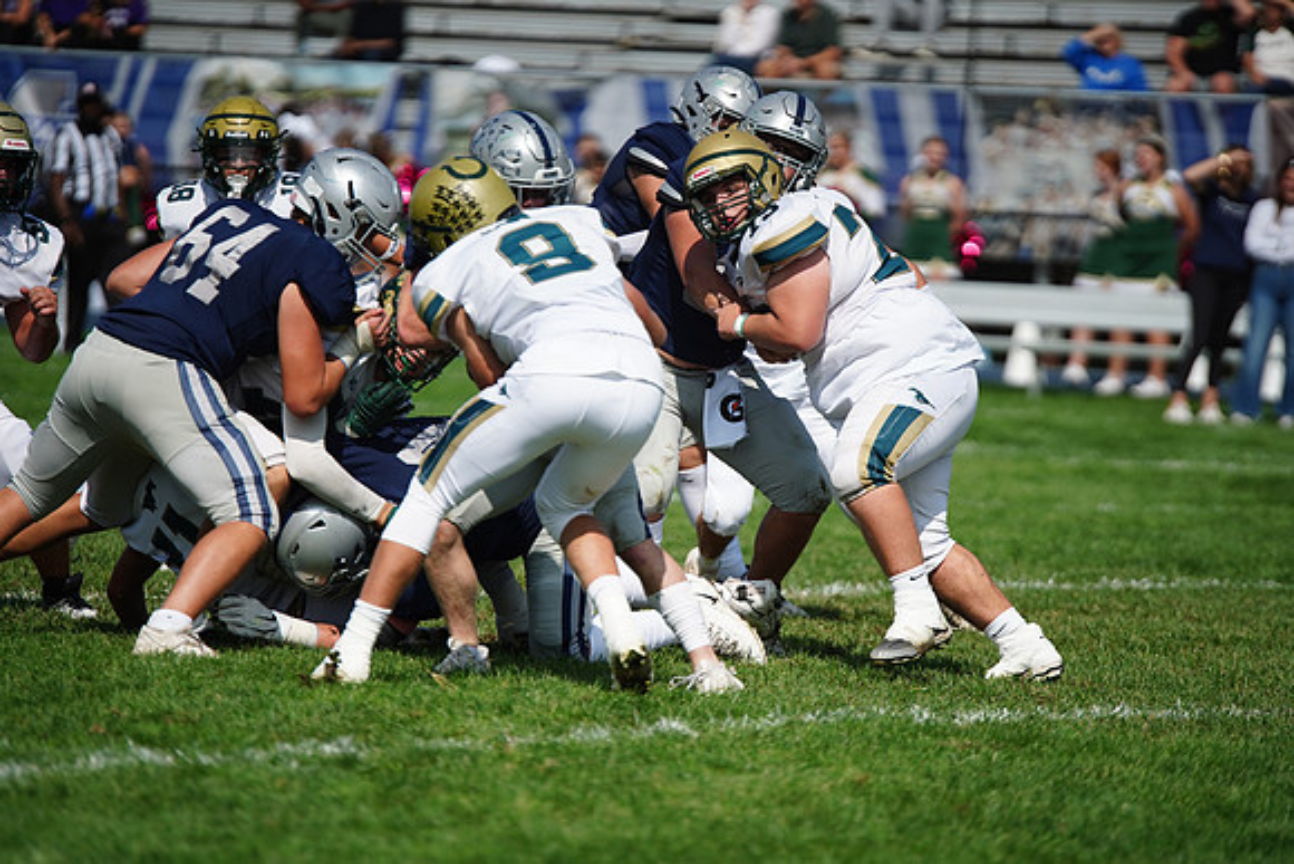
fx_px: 10785
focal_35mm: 300
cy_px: 432
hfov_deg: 6.9
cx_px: 647
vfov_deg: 4.6
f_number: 2.8
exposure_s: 1/8000
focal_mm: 300
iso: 400
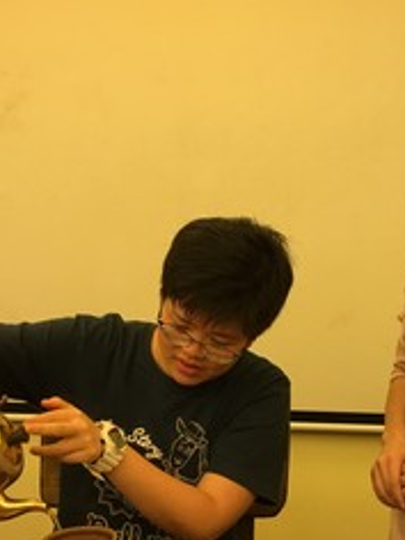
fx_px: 920
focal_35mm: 59
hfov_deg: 24.7
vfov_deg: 32.5
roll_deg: -0.8
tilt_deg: -7.1
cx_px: 263
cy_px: 346
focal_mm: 4.15
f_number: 2.2
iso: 100
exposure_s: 1/33
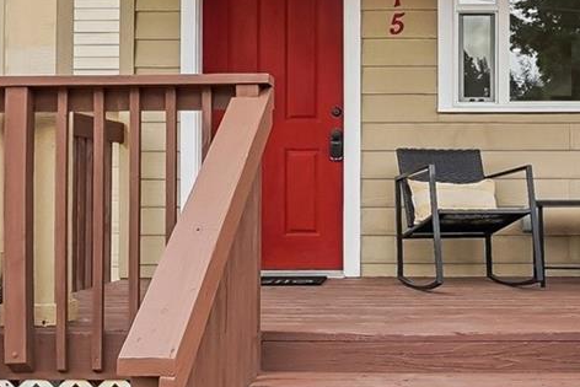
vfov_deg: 22.3
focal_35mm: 61
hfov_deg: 32.3
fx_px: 983
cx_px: 434
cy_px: 188
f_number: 8
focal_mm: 12
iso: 100
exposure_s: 1/30
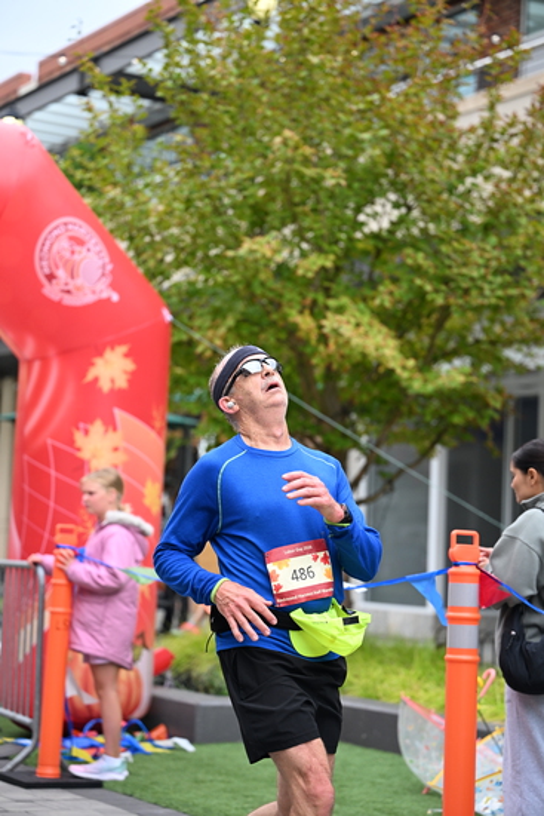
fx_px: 1857
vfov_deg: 24.8
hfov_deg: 16.7
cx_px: 272
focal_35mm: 82
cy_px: 408
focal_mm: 82
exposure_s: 1/2000
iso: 800
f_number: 2.8
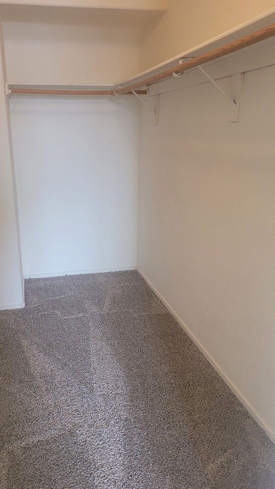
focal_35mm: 29
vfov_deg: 66.0
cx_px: 102
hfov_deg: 39.9
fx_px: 376
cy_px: 240
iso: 160
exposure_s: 1/40
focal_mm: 5.4
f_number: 1.8
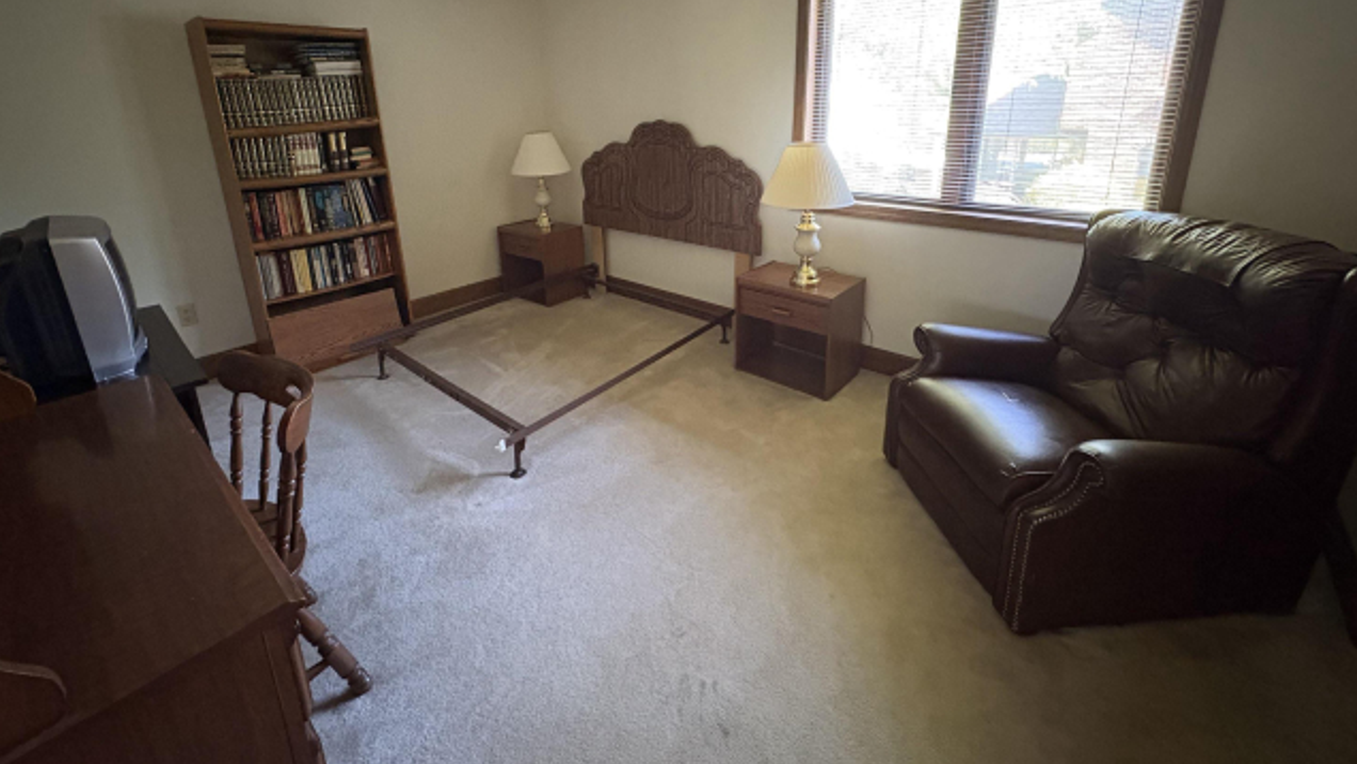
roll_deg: +1.5
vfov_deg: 65.3
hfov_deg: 99.3
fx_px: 576
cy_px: 252
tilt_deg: -14.3
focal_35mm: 16
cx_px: 662
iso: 1000
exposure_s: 1/36
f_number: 2.2
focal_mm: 2.22
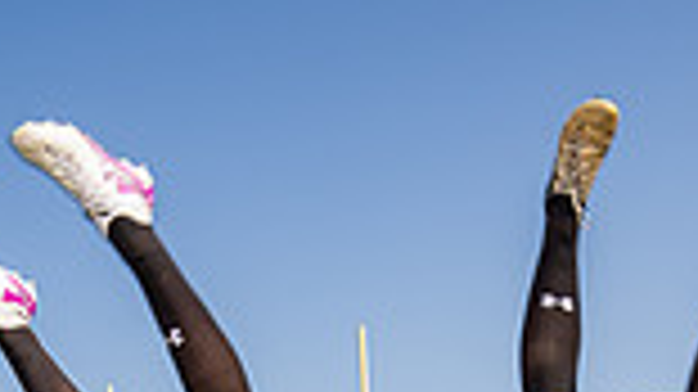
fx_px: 1350
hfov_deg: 29.0
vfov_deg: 12.9
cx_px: 387
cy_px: 919
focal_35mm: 73
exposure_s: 1/125
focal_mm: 24
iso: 50
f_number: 7.1
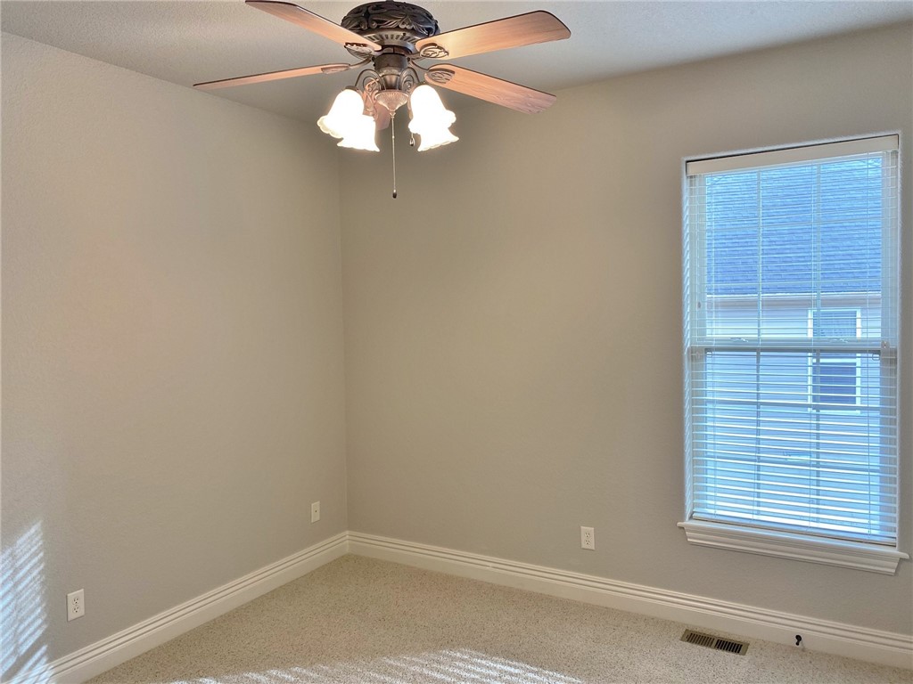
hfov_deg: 67.3
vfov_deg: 53.1
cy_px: 342
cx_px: 456
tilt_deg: -1.8
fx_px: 686
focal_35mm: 26
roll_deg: +1.6
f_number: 1.8
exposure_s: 1/60
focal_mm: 4.25
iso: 80
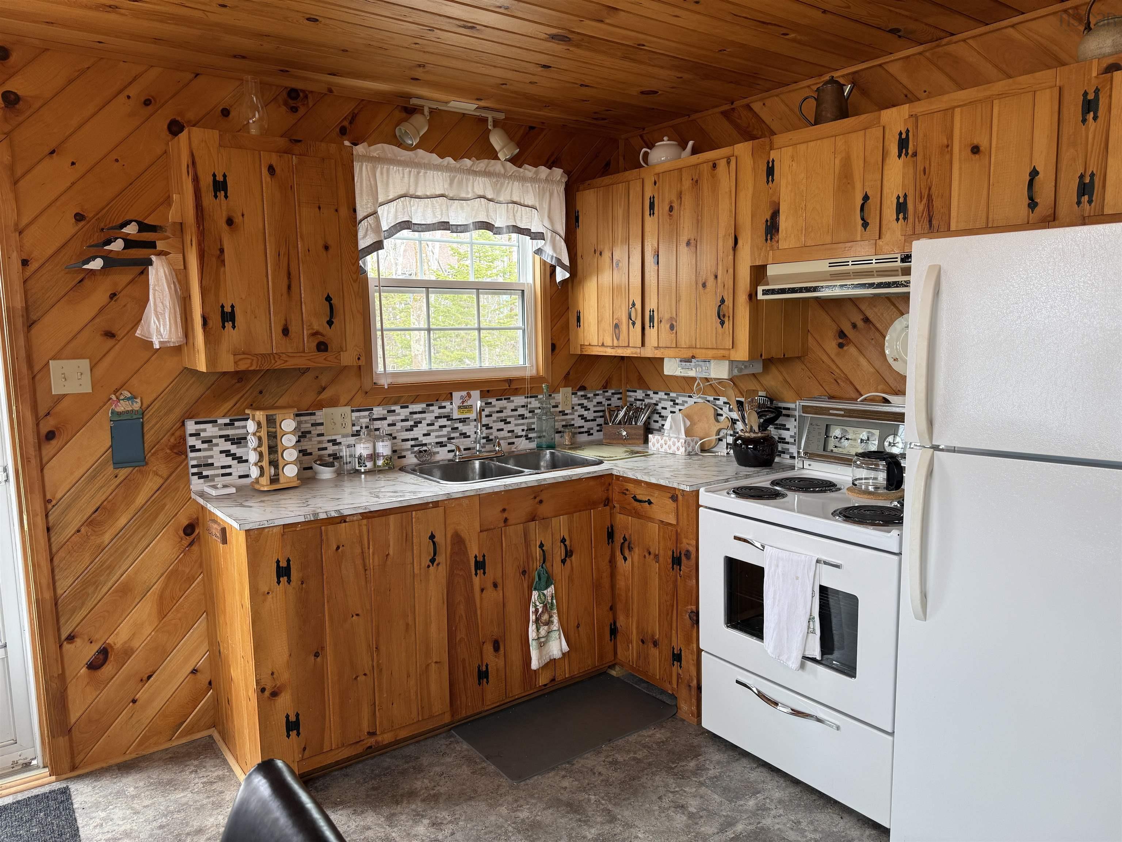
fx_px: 778
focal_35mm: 24
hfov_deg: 71.6
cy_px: 421
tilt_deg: -6.9
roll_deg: +0.7
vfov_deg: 56.8
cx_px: 561
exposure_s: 1/120
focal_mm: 6.76
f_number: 1.78
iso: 100
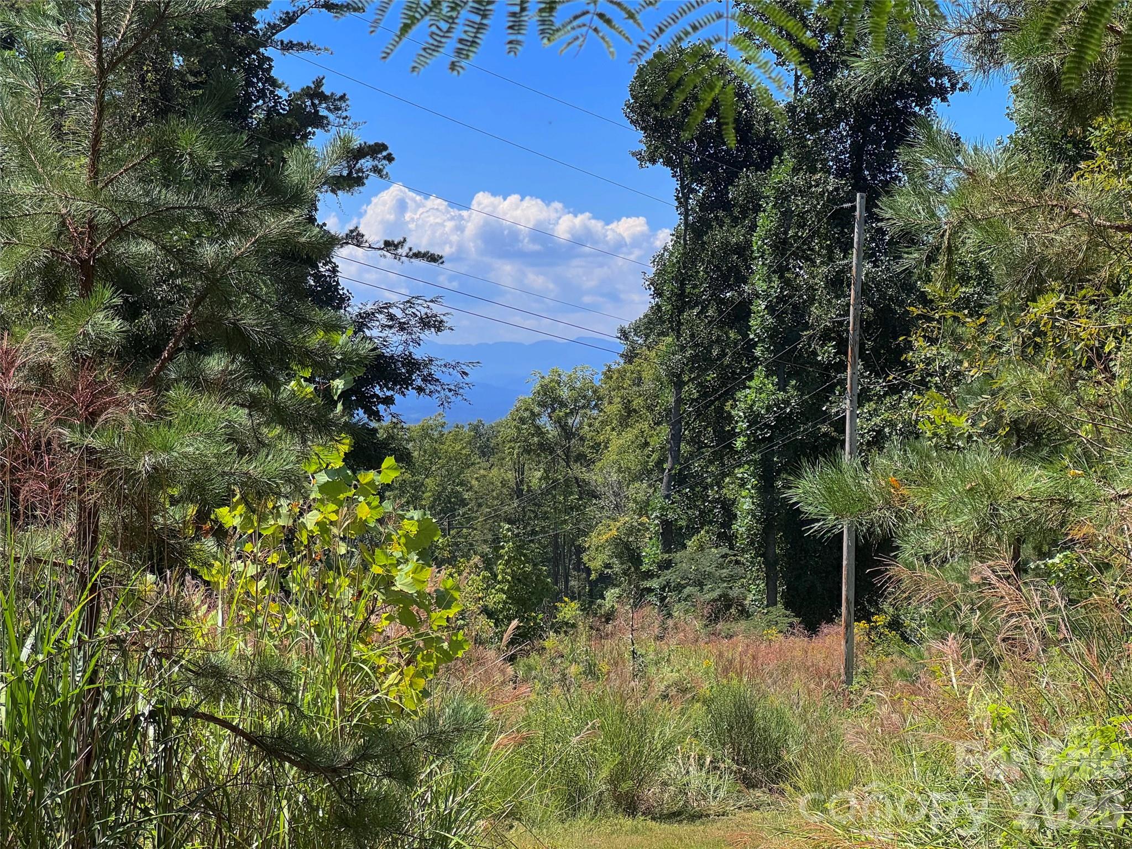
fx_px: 2518
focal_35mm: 77
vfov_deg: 19.1
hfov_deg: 25.3
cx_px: 566
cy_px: 424
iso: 25
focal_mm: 9
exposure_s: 1/1193
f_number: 2.8
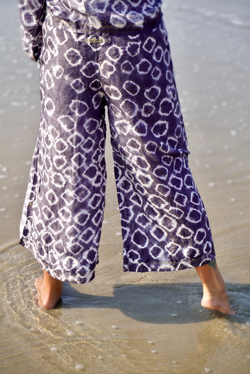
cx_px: 125
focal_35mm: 75
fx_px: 781
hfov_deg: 18.2
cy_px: 187
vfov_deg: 27.0
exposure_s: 1/320
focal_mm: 50
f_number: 5.6
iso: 100
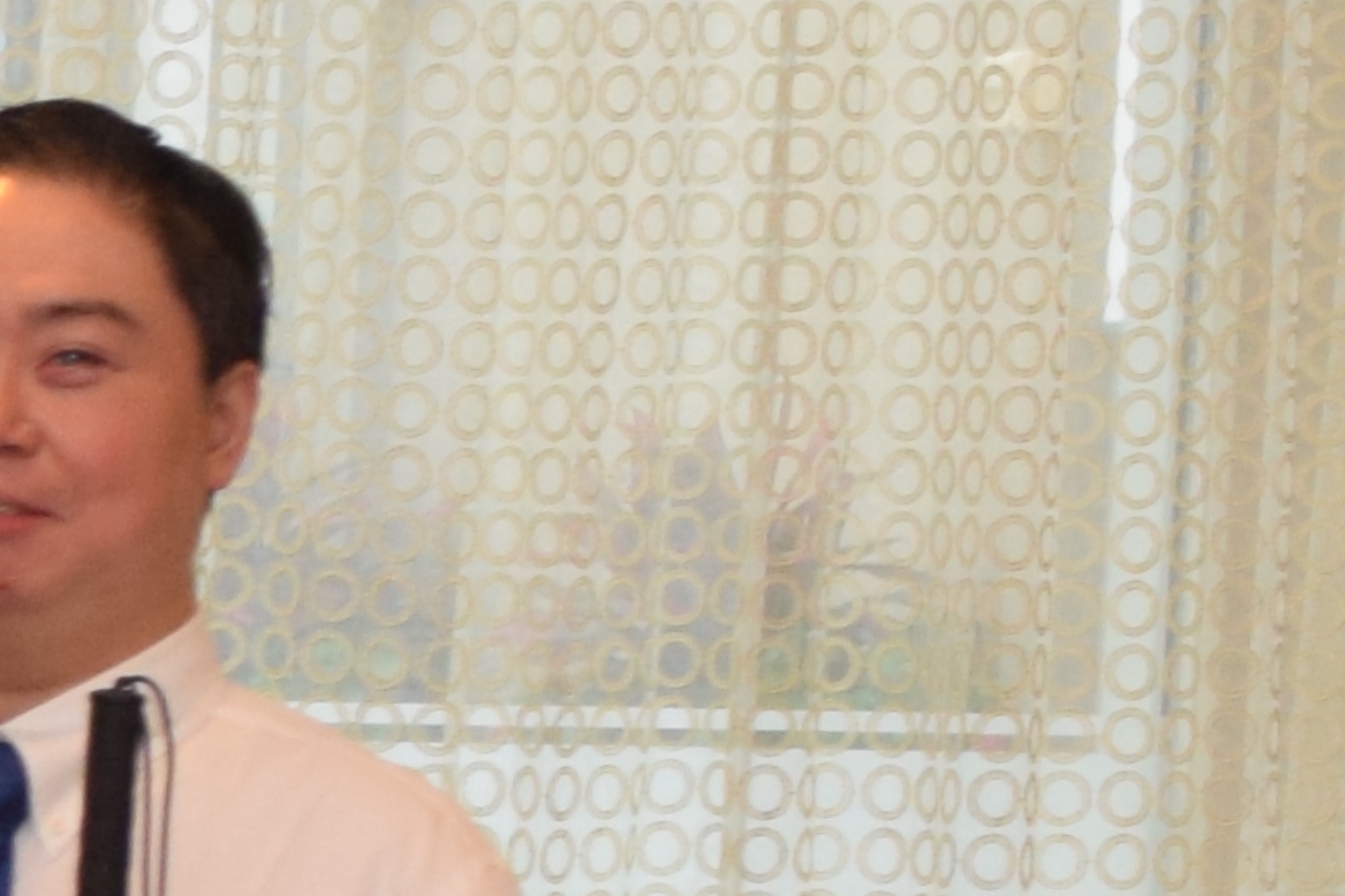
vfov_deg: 2.4
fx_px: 21033
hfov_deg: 3.5
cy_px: 1975
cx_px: -3449
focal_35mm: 563
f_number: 4
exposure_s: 1/80
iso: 800
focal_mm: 52
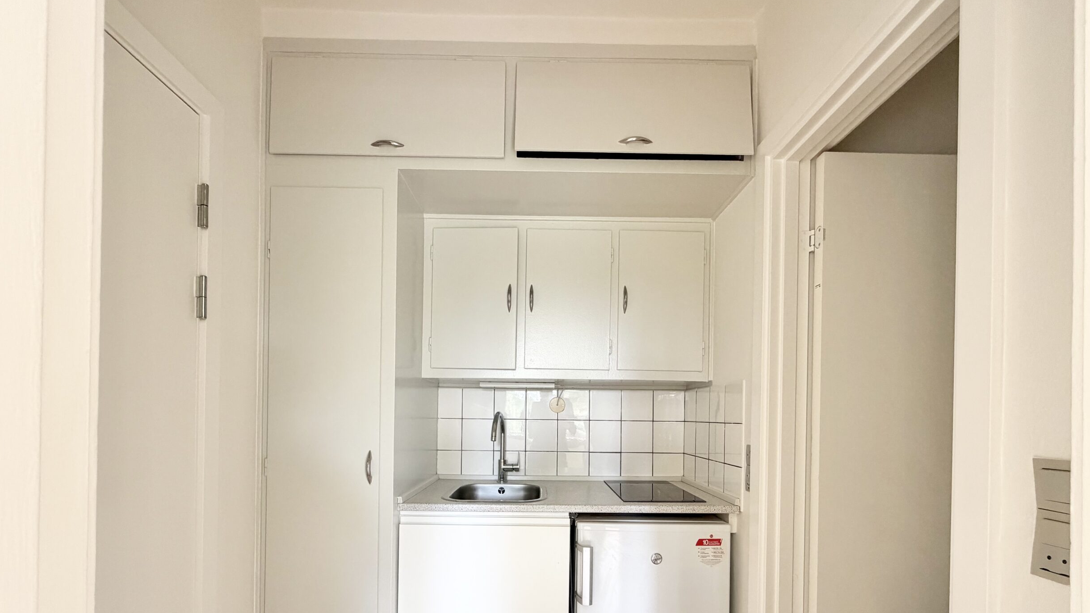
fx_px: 462
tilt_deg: -0.4
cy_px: 415
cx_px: 547
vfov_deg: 65.1
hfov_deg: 99.4
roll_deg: -0.7
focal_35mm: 16
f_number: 2.2
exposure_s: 1/121
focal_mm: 2.22
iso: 250
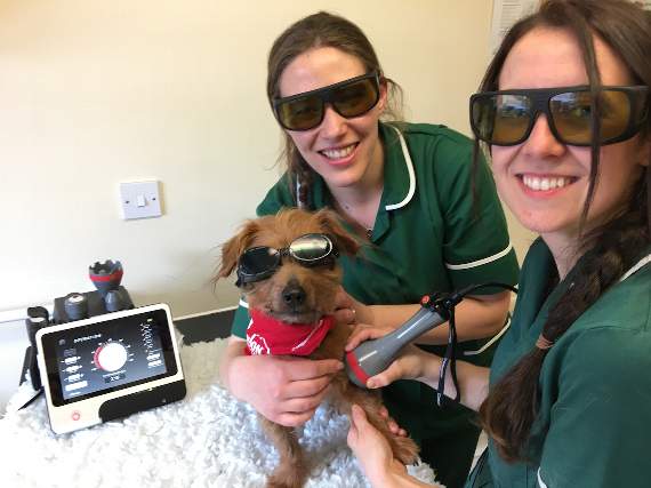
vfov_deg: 48.2
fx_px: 545
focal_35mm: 29
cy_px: 244
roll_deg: +0.1
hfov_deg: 61.7
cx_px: 326
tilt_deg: -20.4
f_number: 2.2
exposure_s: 1/33
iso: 64
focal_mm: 4.15
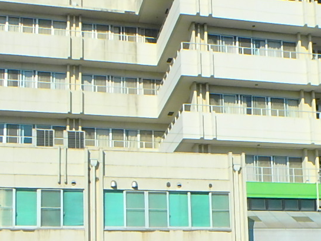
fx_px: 686
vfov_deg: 19.3
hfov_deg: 25.8
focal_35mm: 74
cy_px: 244
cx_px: 262
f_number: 6
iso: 125
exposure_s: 1/640
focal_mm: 3.7
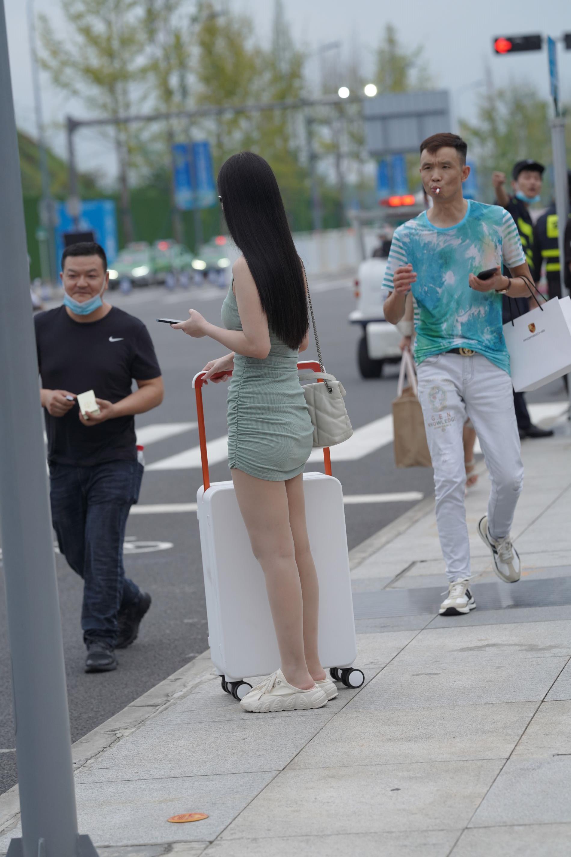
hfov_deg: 10.2
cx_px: 286
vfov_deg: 15.2
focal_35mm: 135
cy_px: 428
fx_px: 3212
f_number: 4.5
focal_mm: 135
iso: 640
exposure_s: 1/800
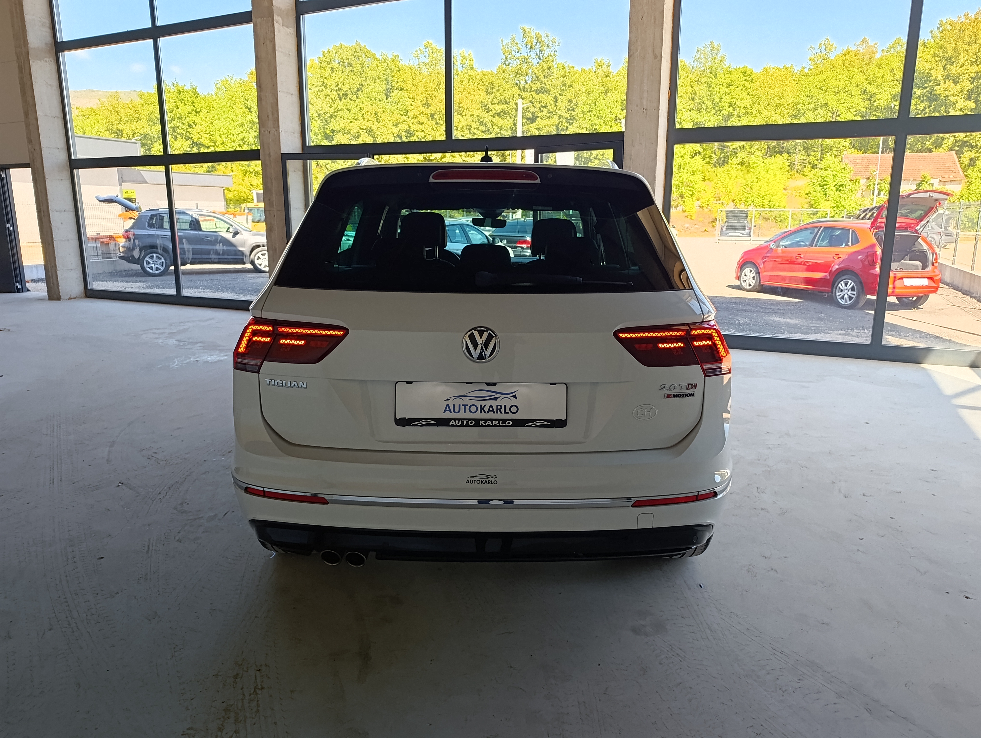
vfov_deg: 59.0
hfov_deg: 73.8
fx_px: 653
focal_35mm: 23
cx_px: 490
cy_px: 369
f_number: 1.7
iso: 125
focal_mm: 6.11
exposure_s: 1/100
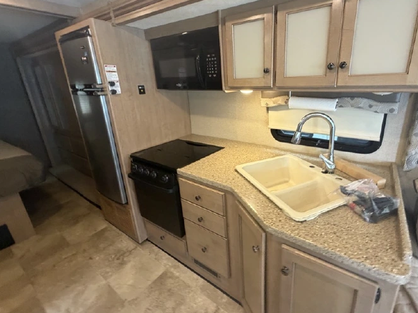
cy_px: 141
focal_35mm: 17
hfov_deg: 90.3
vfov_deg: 74.5
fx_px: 205
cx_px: 242
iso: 320
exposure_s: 1/60
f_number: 2.2
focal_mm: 2.22
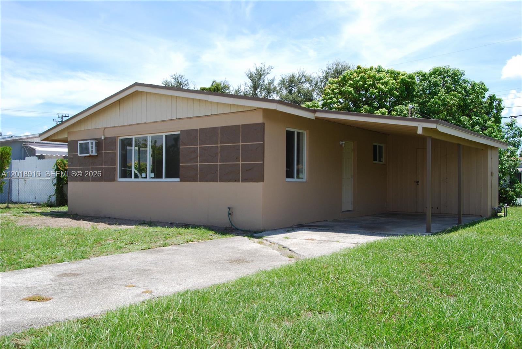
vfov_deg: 40.0
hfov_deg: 57.2
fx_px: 479
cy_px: 174
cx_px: 261
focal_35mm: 33
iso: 200
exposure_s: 1/200
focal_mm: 22
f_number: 10
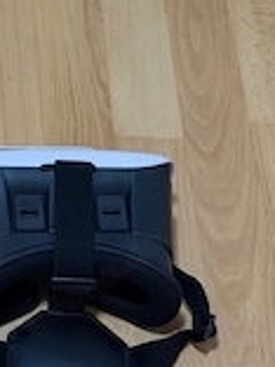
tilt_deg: -52.1
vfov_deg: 16.0
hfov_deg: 11.8
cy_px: 127
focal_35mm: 123
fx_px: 1303
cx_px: -35
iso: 640
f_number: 1.78
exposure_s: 1/30
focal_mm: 6.76
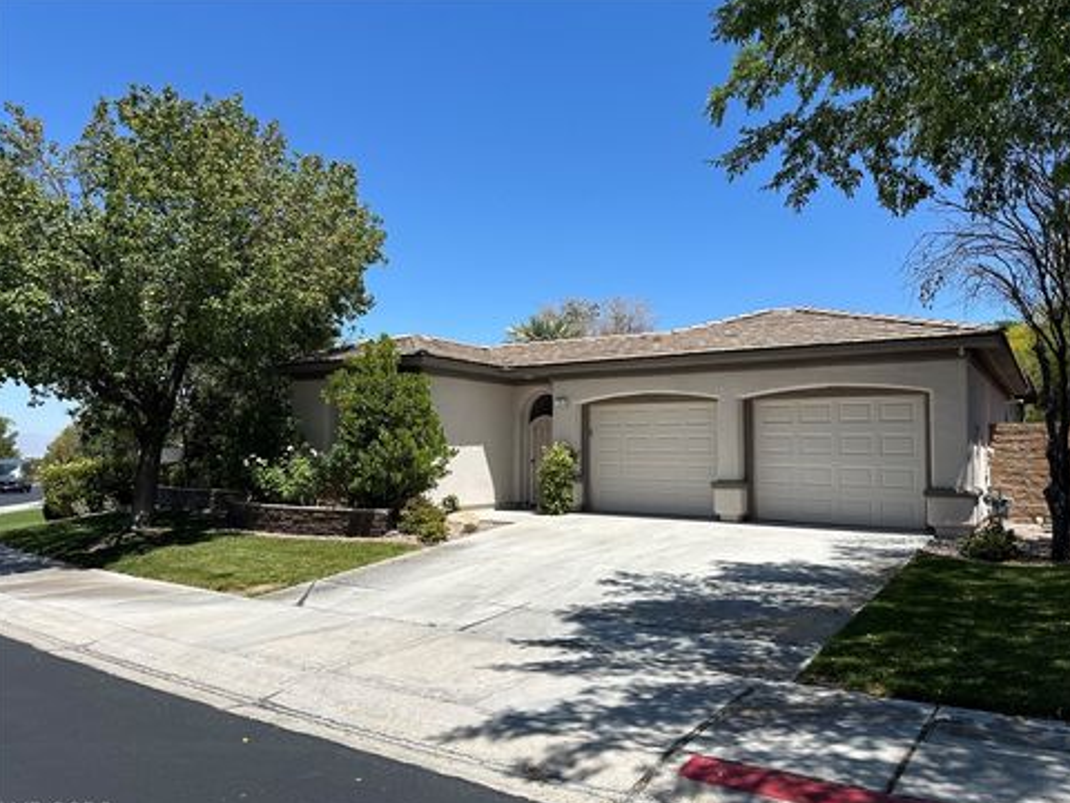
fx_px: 773
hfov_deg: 69.4
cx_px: 551
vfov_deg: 54.9
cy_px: 412
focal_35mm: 25
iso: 80
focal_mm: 6.86
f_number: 1.78
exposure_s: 1/5263
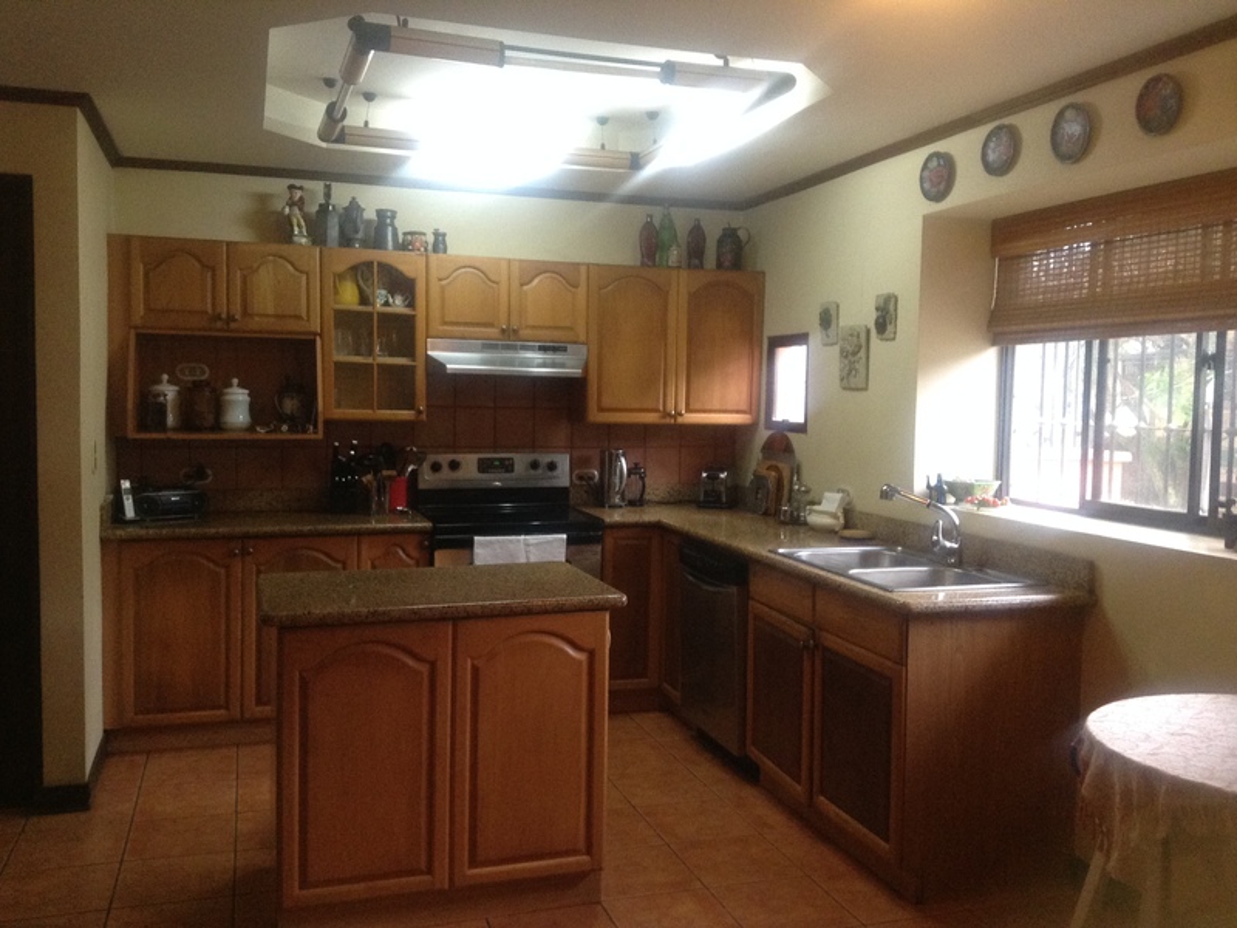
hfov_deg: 55.4
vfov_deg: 42.9
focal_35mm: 33
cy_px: 464
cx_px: 618
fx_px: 1179
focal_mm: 3.3
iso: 160
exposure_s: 1/24
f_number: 2.4
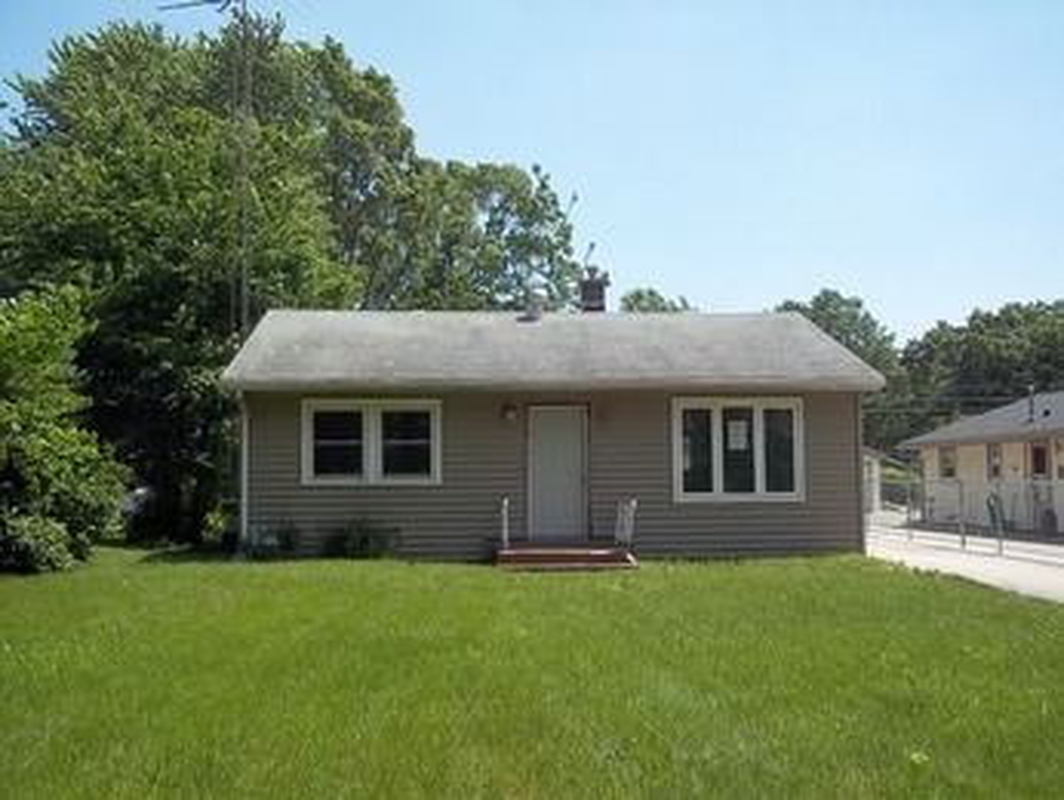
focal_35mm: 36
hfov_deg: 51.3
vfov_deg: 39.7
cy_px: 400
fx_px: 1107
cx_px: 532
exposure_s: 1/160
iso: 80
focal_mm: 6.5
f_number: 8
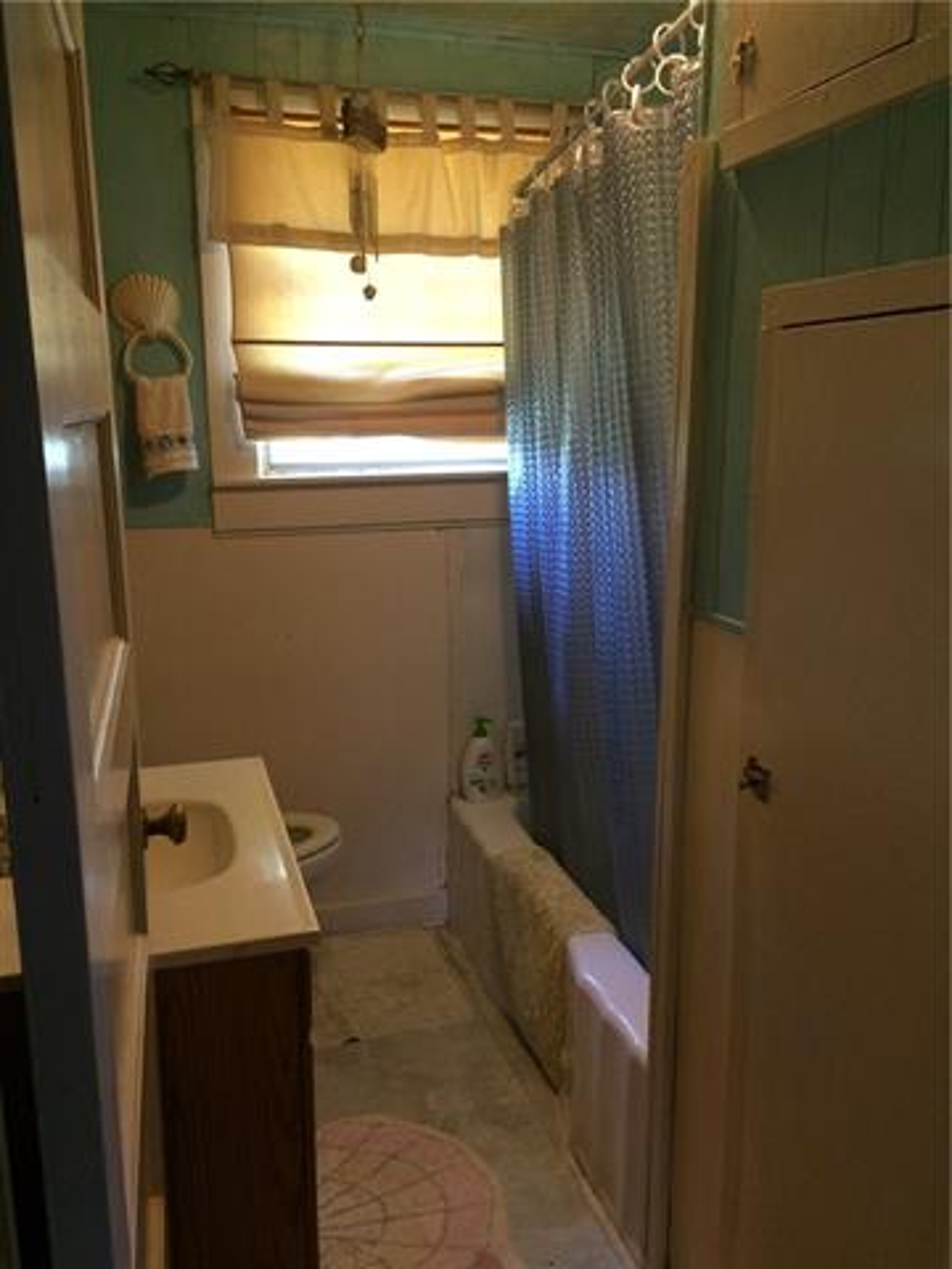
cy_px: 634
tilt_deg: -12.1
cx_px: 476
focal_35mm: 29
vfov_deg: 61.7
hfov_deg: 48.2
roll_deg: +1.9
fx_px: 1063
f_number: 2.2
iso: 200
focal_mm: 4.15
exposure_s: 1/30
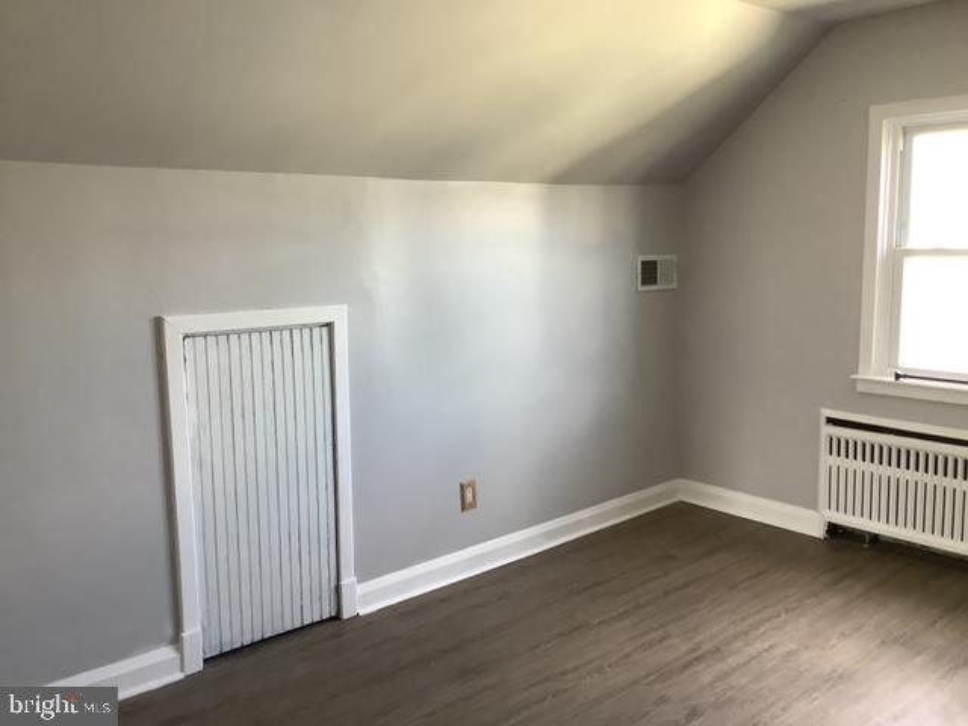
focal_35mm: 31
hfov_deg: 58.4
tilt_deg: -7.5
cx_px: 484
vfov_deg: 45.4
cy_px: 363
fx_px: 867
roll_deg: -0.4
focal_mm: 3.3
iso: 100
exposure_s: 1/60
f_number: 2.4
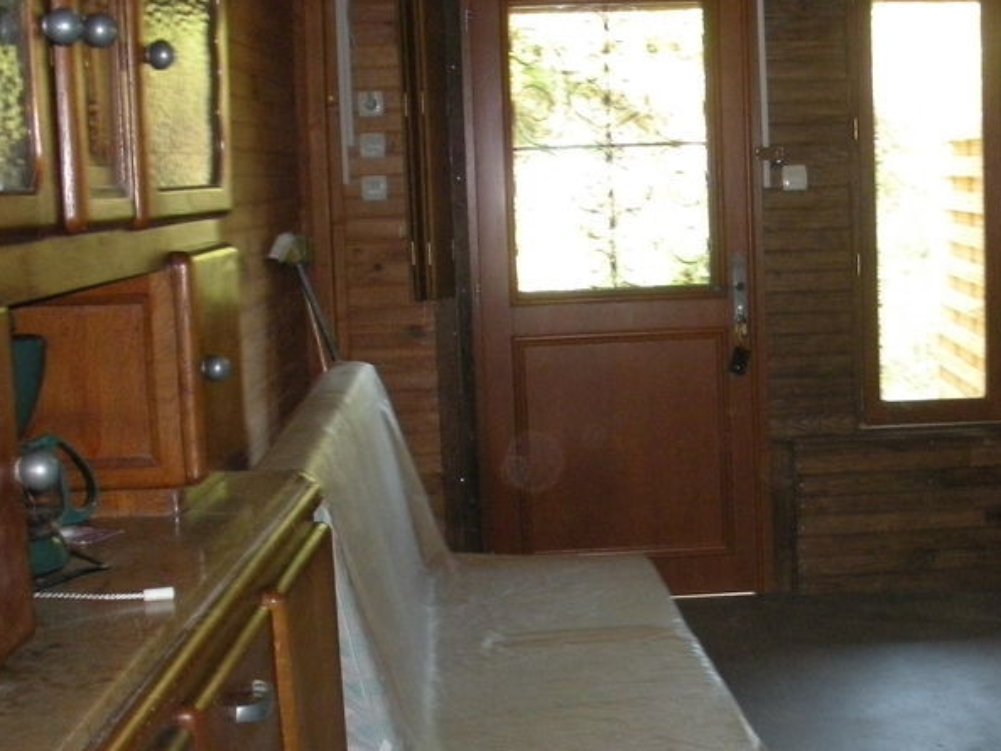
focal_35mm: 59
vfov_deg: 24.8
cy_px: 466
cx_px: 758
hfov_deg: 32.1
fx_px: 1706
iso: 400
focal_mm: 6.3
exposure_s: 1/30
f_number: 3.5
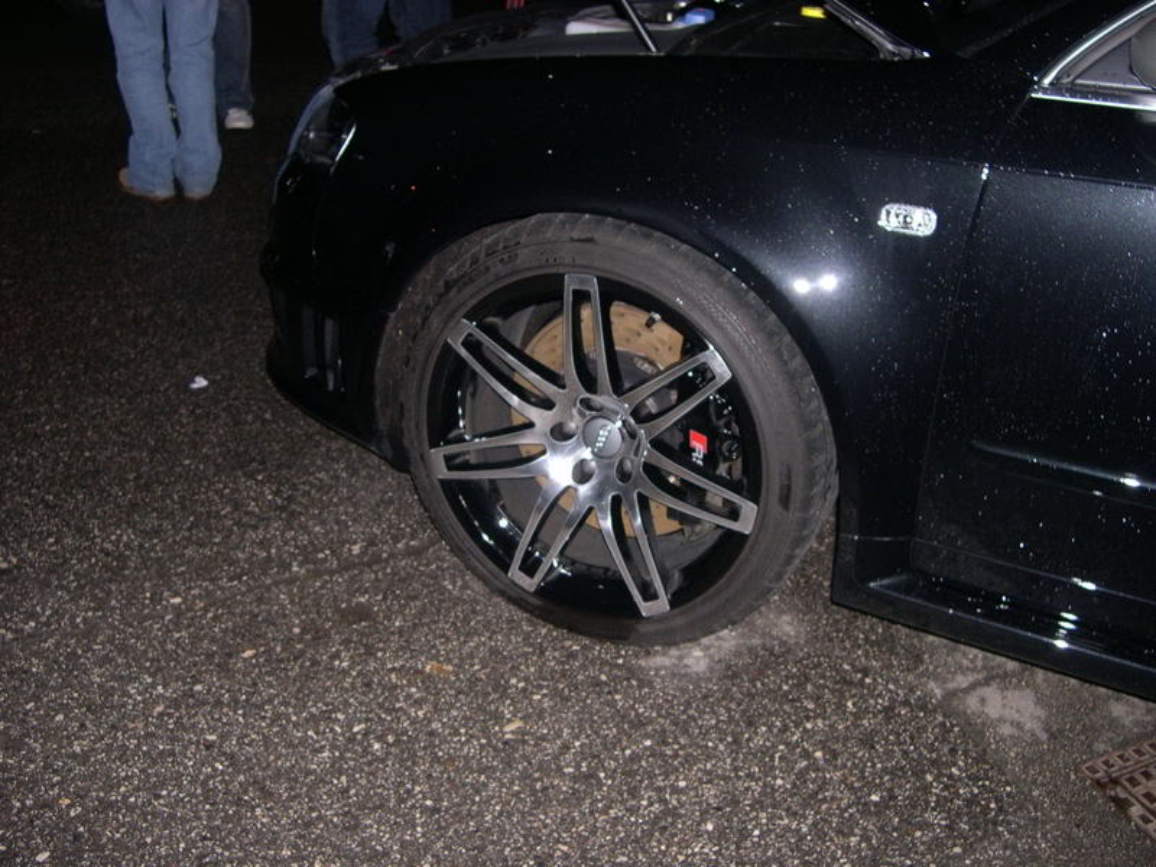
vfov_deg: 37.7
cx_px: 578
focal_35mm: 38
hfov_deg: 49.0
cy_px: 434
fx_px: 1269
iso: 224
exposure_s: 1/60
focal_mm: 8
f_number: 2.8
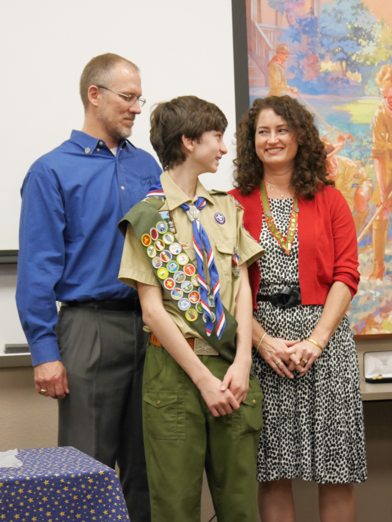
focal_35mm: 80
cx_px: 196
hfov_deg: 18.5
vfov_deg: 24.4
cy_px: 261
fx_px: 1207
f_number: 4.7
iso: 3200
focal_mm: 40
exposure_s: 1/80
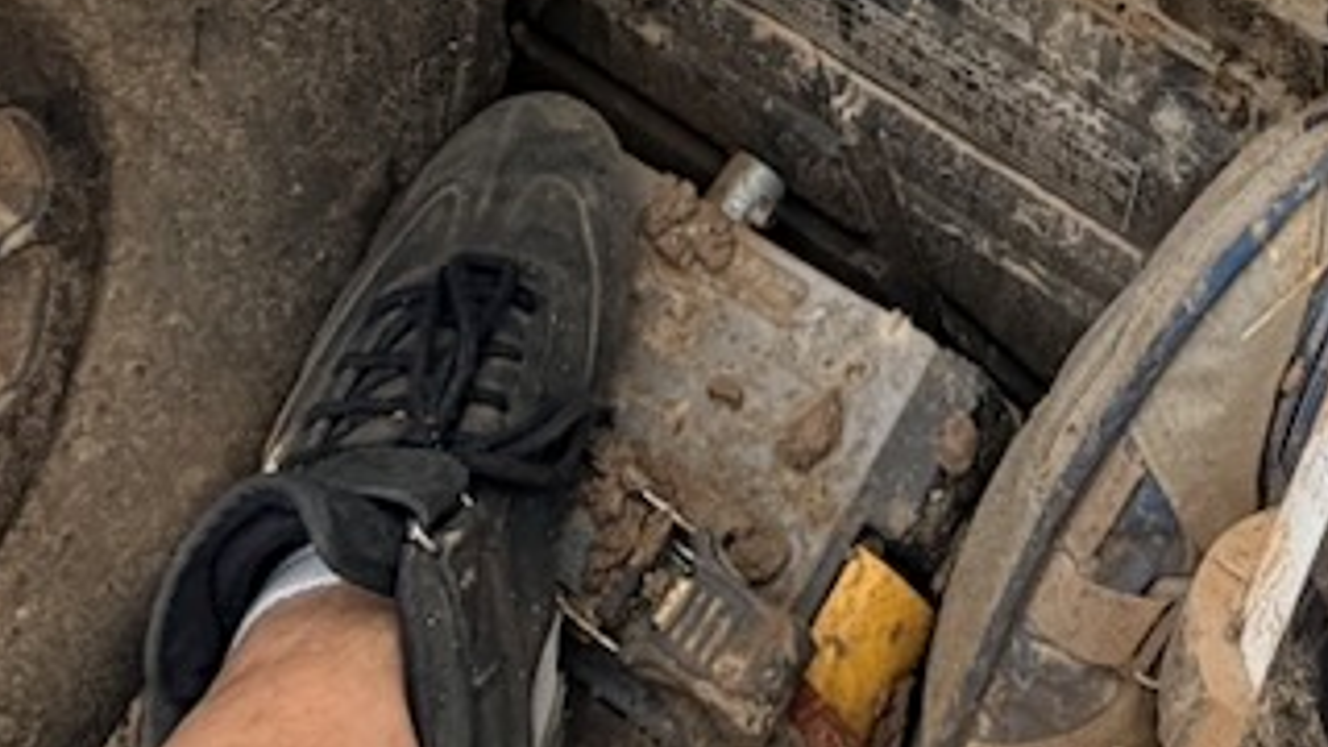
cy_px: -930
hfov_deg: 31.9
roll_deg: -5.2
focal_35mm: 61
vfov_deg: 14.6
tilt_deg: -41.1
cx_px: 1307
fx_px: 2148
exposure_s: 1/183
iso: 40
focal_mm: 2.22
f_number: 2.2
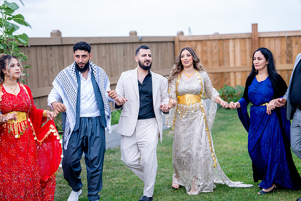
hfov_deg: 28.8
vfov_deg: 19.5
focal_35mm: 70
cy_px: 100
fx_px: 585
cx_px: 150
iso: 100
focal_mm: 70
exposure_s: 1/250
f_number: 2.8
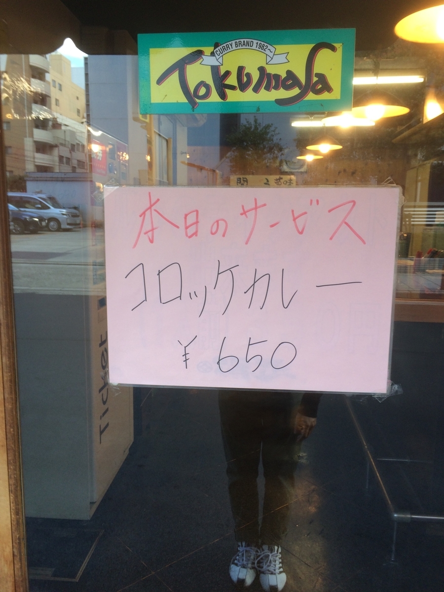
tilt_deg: -9.6
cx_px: 222
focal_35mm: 29
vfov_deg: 61.7
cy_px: 296
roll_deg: -0.3
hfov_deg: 48.2
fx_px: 496
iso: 50
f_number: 2.2
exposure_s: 1/60
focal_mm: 4.15
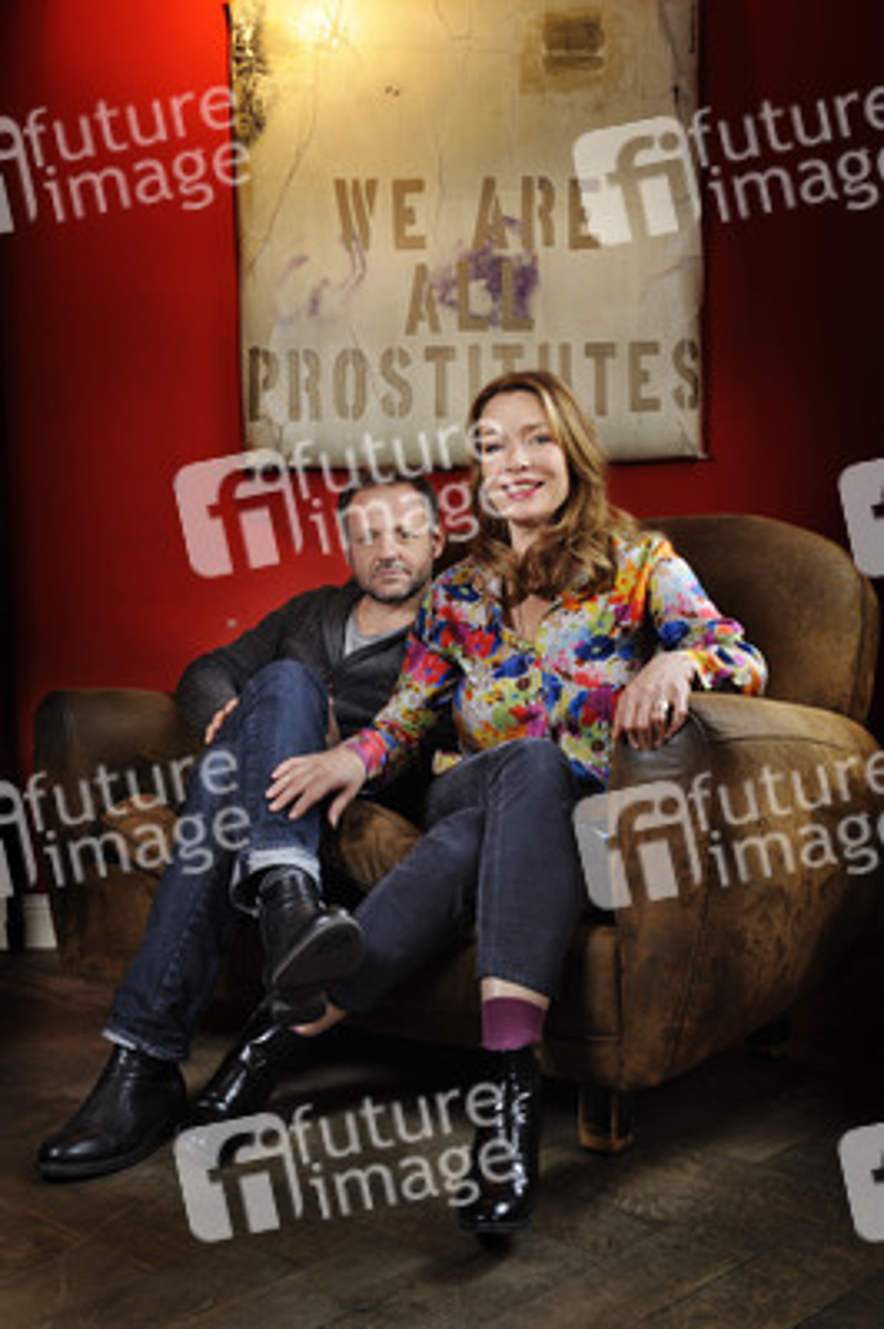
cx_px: 442
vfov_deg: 48.5
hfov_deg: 33.3
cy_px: 664
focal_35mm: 40
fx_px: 1476
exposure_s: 1/30
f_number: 4.5
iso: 400
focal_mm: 40
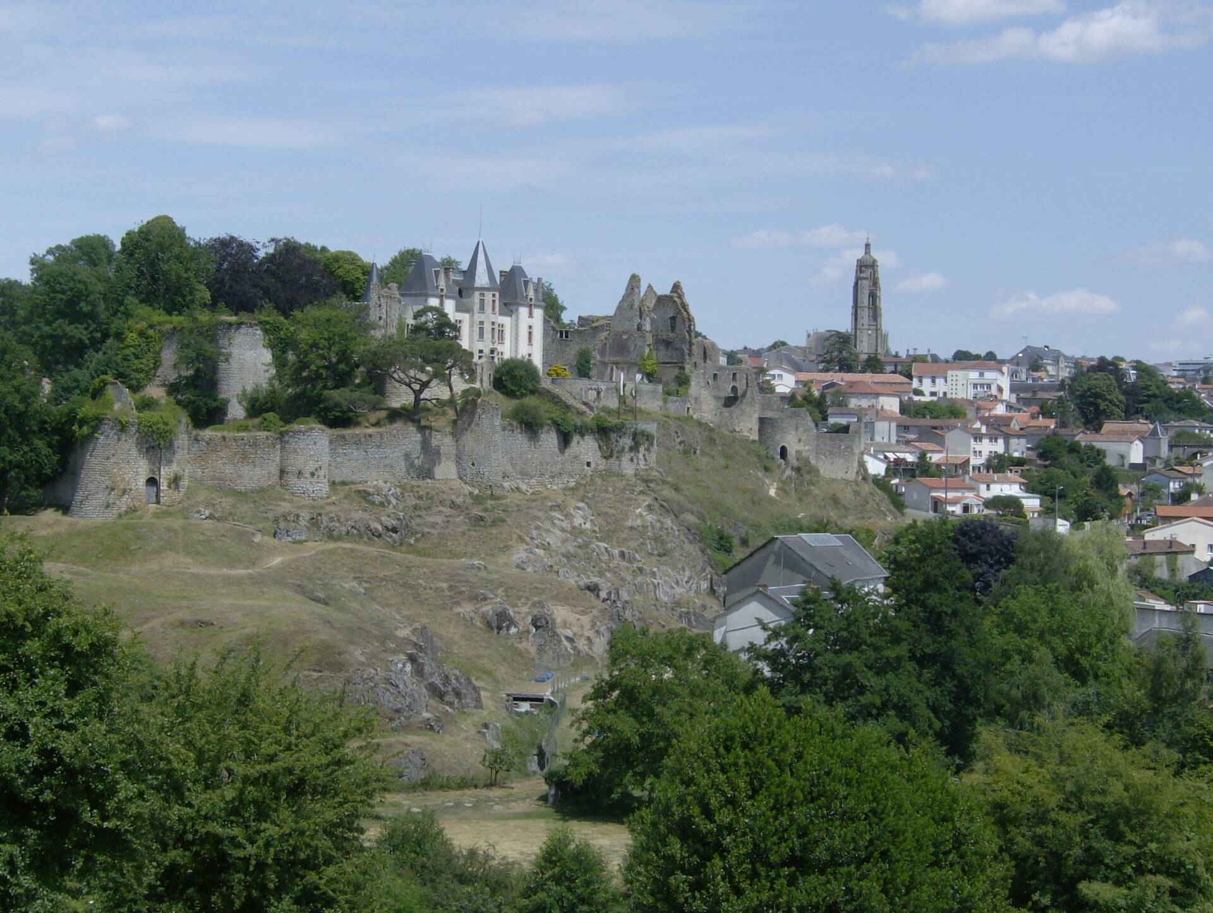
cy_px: 456
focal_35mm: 70
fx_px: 2456
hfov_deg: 27.7
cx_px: 606
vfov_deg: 21.1
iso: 100
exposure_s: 1/568
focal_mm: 11.6
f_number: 6.2
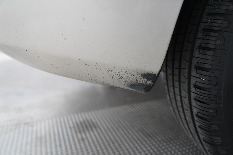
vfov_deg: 46.4
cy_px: 78
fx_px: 181
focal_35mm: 28
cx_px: 116
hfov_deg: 65.5
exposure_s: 1/60
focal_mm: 28
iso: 2000
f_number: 3.5
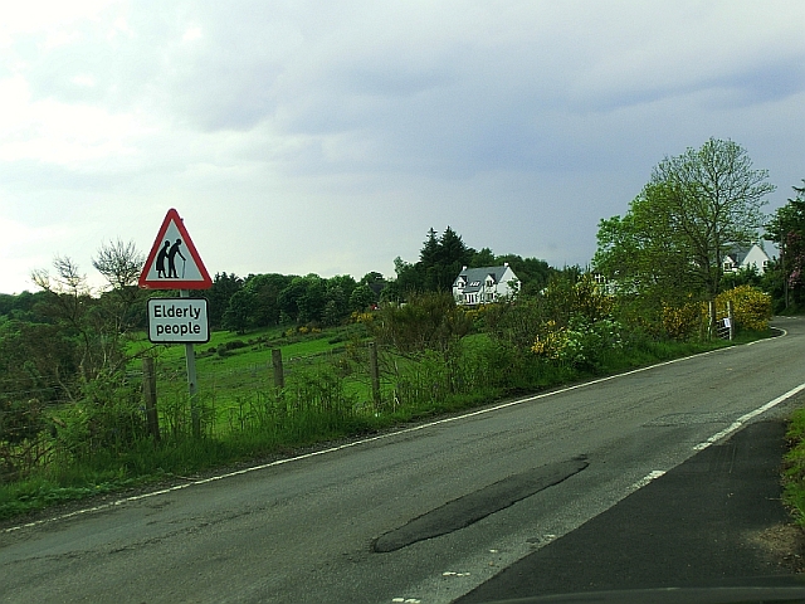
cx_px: 402
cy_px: 302
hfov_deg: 37.5
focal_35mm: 51
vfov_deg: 28.6
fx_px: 1186
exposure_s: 1/125
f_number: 4.4
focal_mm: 9.09
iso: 100
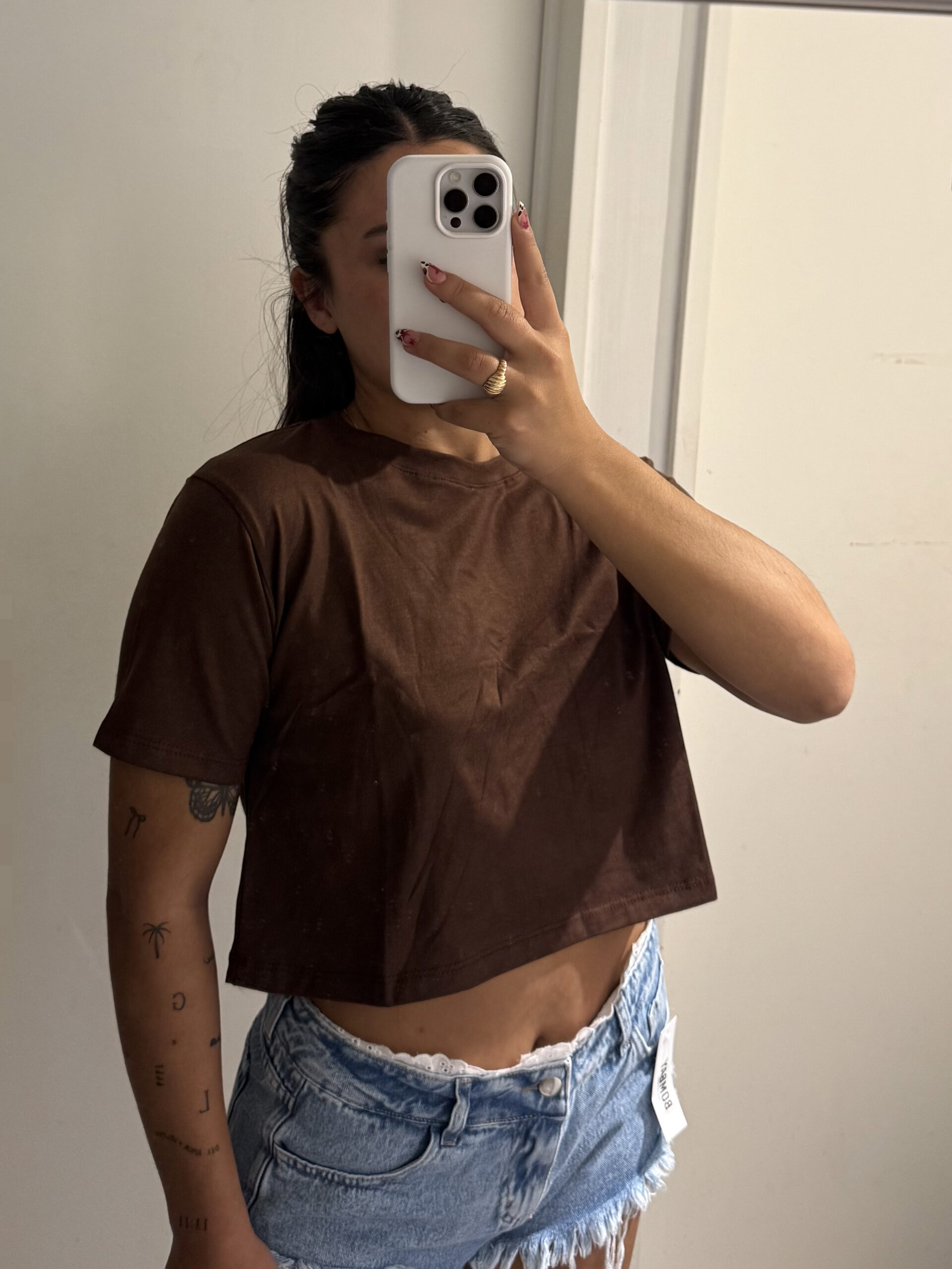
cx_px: 476
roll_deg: -3.8
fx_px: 880
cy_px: 634
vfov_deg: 71.6
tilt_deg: -10.6
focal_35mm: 24
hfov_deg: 56.8
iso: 250
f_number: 1.78
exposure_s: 1/50
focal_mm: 6.76
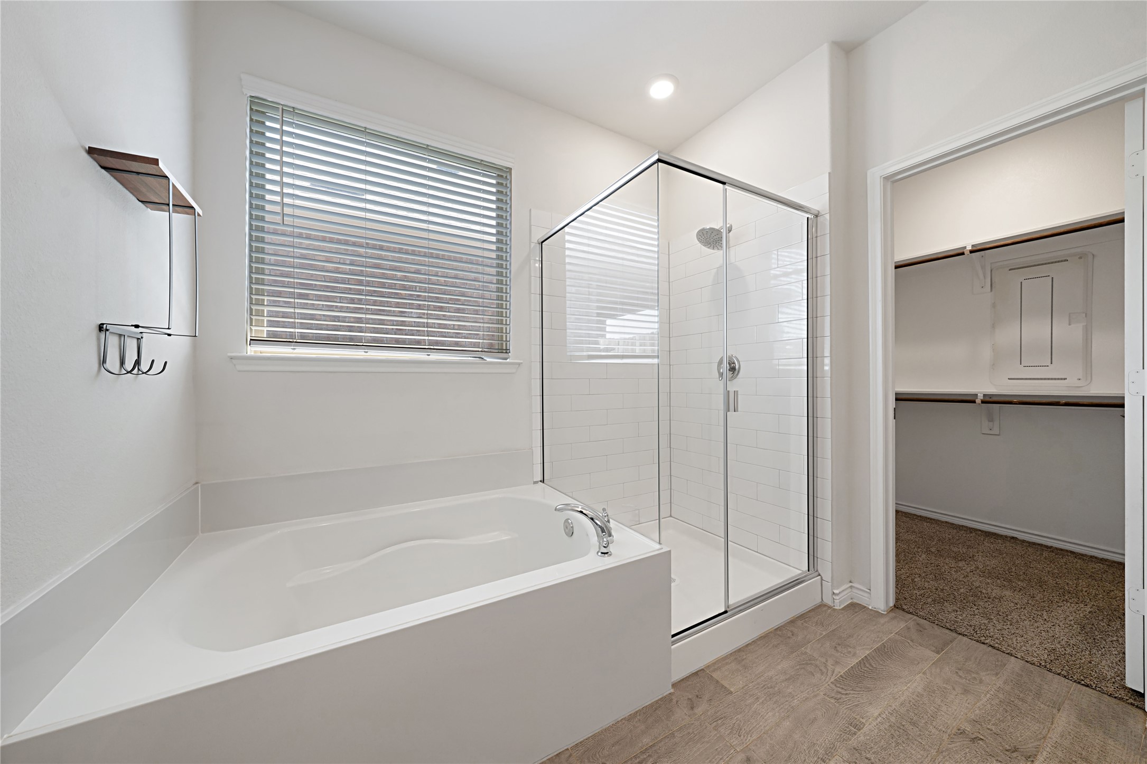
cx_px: 574
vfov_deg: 90.0
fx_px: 382
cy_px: 382
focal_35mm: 12
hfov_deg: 112.6
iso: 500
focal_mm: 12
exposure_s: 1/10
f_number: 9
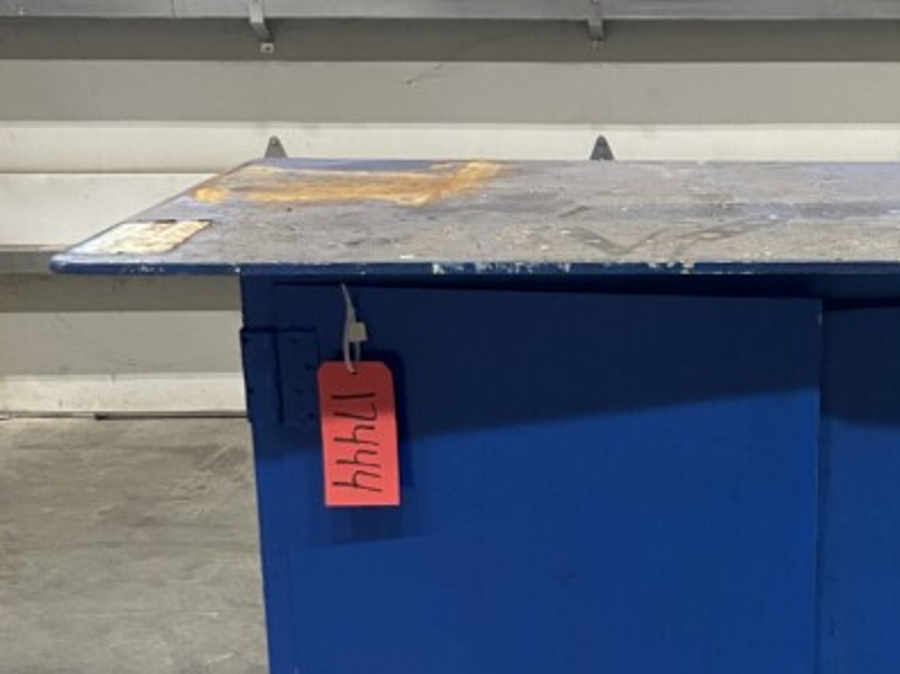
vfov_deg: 22.4
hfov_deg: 29.0
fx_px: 1689
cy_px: 478
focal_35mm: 65
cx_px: 749
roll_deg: +0.1
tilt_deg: -17.2
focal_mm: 5.1
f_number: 1.6
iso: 400
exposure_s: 1/60
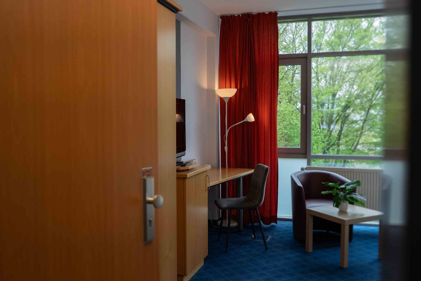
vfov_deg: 38.9
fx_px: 398
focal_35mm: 34
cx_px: 210
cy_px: 140
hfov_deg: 55.8
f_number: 2.8
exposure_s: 1/800
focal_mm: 23
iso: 800
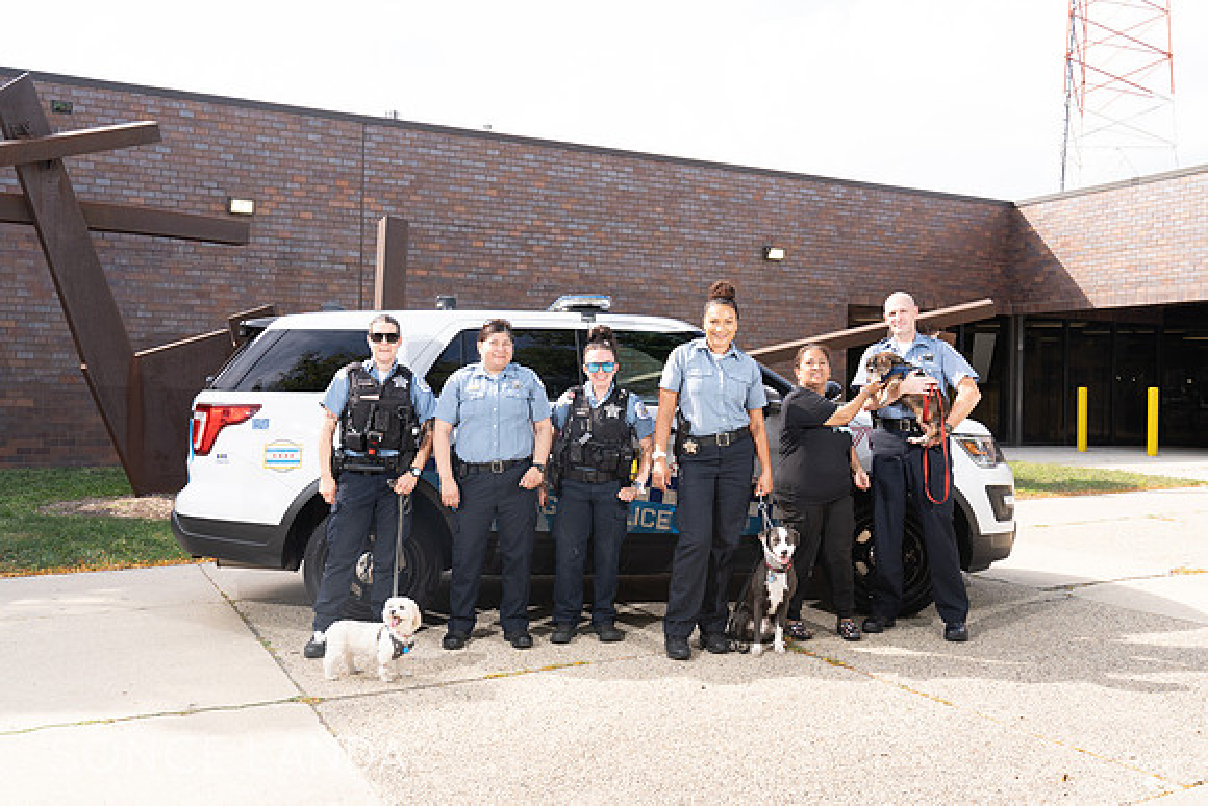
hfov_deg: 60.3
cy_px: 403
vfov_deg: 42.3
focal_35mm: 31
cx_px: 604
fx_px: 1040
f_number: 8
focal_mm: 31
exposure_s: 1/250
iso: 320
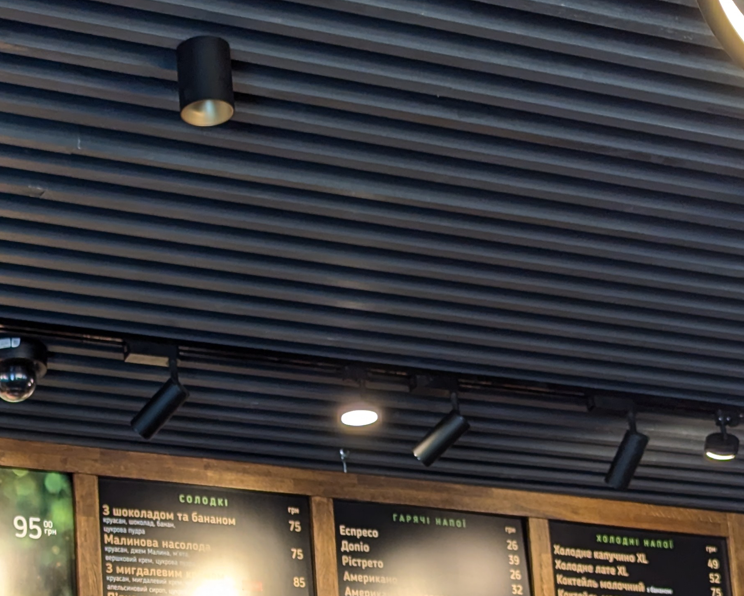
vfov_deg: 14.2
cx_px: 150
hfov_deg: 18.0
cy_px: 671
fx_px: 2334
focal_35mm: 106
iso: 64
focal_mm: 6.81
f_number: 1.85
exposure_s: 1/146
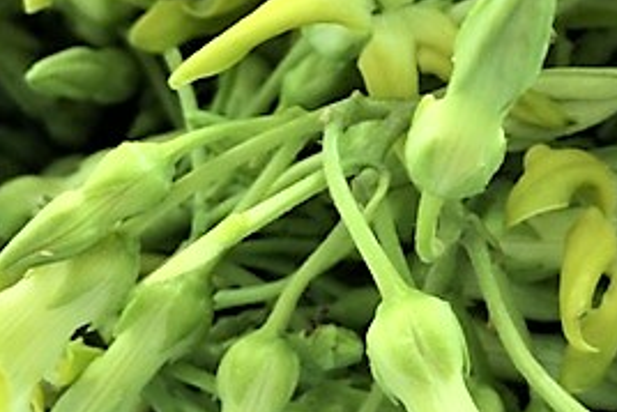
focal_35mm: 76
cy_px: -46
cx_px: 565
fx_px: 1303
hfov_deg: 25.7
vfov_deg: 17.3
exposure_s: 1/30
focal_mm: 4.12
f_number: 2.2
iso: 50
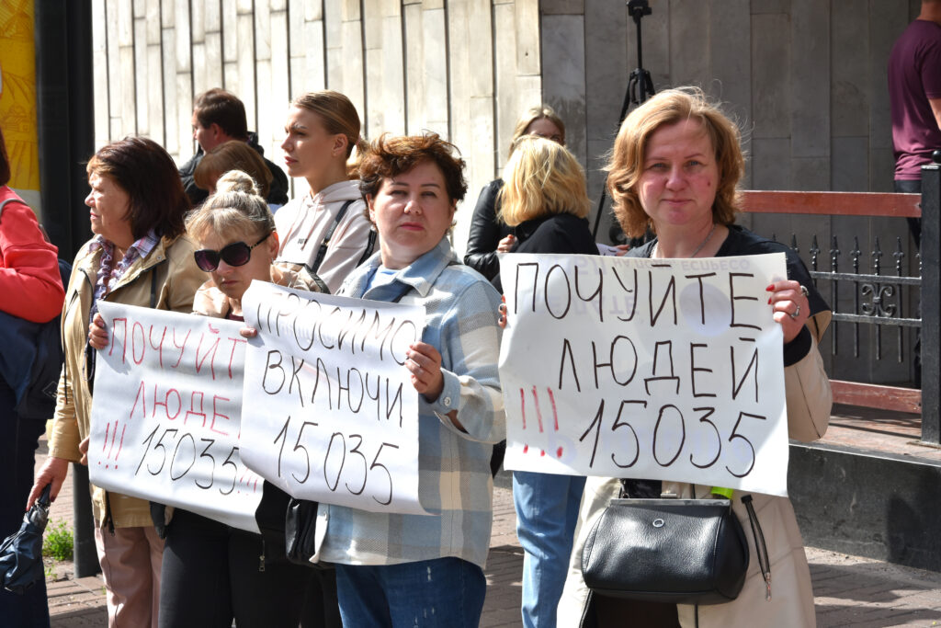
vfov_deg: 15.7
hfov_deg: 23.4
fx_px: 2274
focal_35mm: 87
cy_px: 314
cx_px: 470
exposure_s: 1/500
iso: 110
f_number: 8
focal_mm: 58
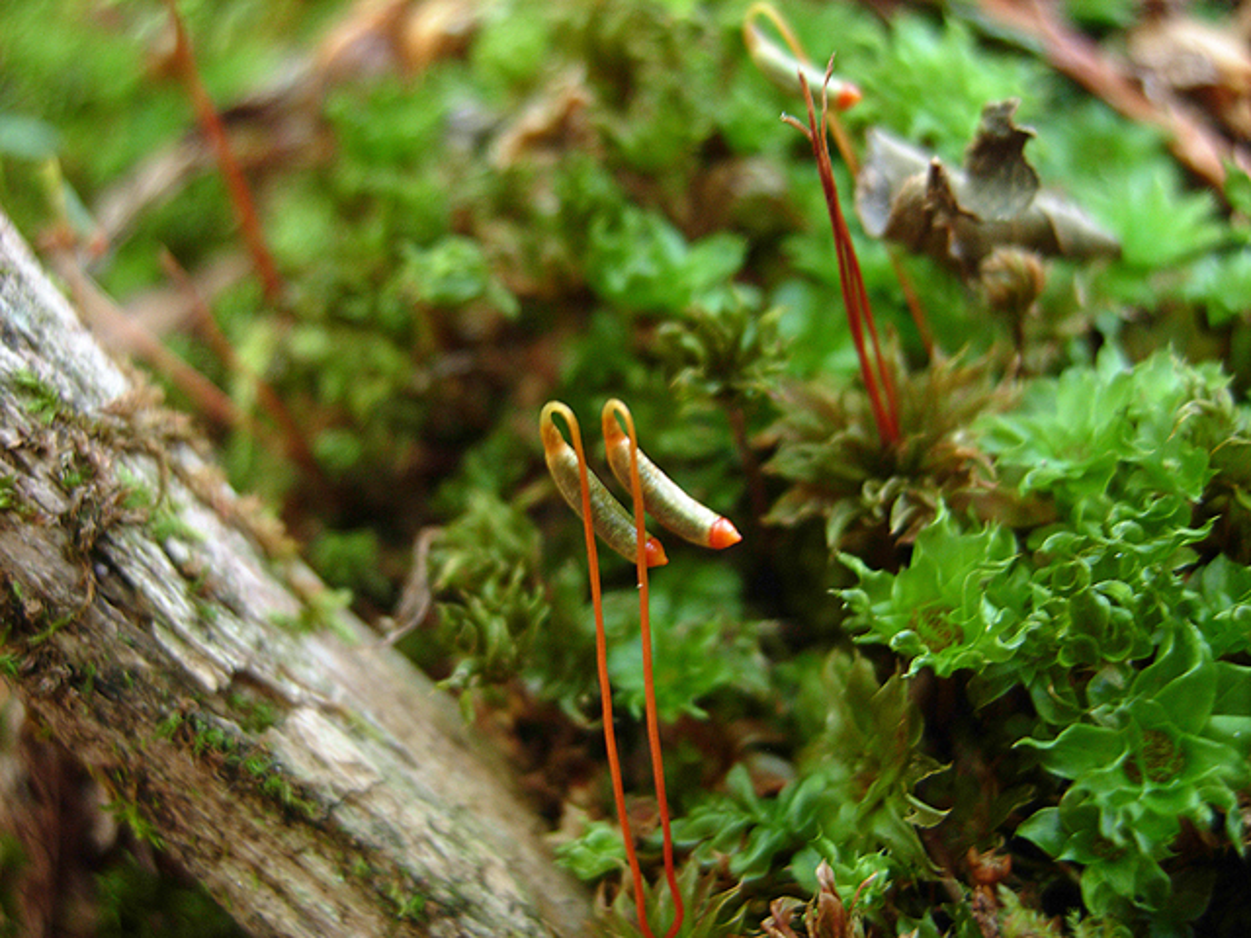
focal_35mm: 36
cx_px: 626
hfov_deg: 51.4
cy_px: 469
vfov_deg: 39.7
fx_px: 1301
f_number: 2.7
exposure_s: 1/4.8
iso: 50
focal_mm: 7.5
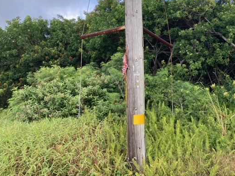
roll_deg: -4.3
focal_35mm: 35
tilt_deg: +6.8
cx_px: 141
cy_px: 76
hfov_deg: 52.3
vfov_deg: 40.6
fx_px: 238
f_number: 1.8
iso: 20
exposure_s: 1/189
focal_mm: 3.99
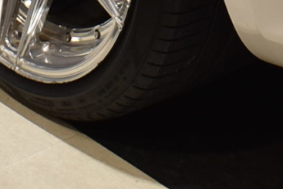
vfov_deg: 5.5
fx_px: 1809
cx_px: 251
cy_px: -417
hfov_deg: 8.9
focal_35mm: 230
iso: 140
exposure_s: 1/30
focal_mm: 22
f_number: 5
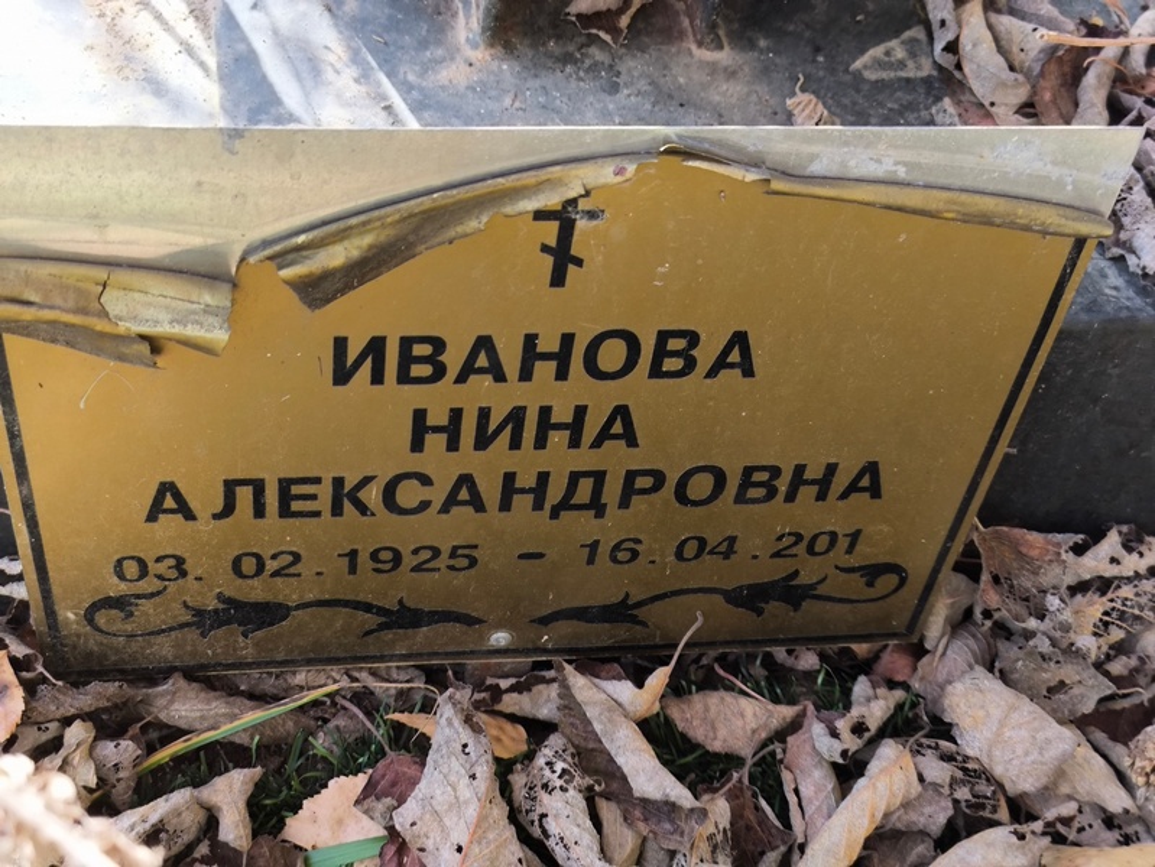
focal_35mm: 50
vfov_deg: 29.1
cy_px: 434
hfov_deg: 38.2
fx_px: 1669
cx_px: 578
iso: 64
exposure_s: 1/100
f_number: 1.7
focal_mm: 4.71
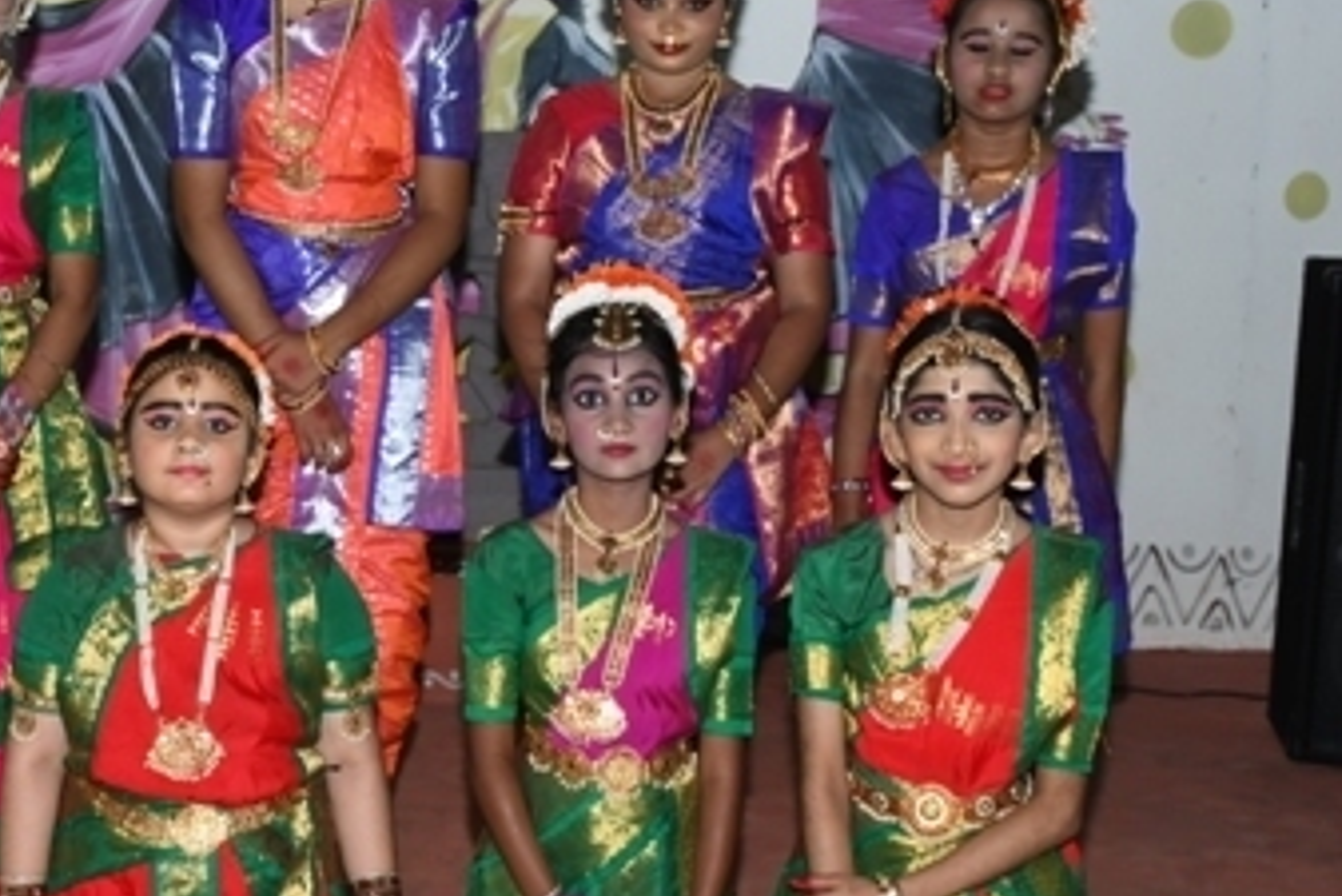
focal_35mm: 76
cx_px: 259
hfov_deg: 26.1
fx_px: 2834
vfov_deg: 18.0
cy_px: 480
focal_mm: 27
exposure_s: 1/80
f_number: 9
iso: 500
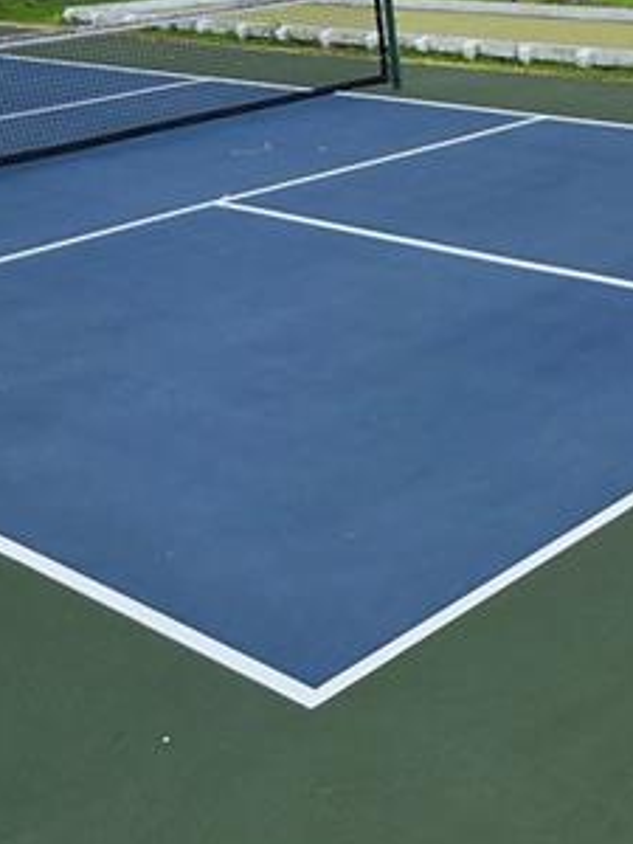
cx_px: 698
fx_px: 1268
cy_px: 394
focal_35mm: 52
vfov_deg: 36.8
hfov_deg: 25.9
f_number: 1.9
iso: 40
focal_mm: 2.2
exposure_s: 1/1283
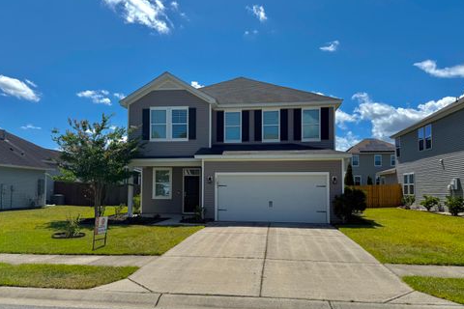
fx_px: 335
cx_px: 230
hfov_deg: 69.4
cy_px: 169
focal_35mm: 26
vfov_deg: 49.5
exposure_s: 1/6711
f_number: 1.78
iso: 80
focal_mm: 6.76
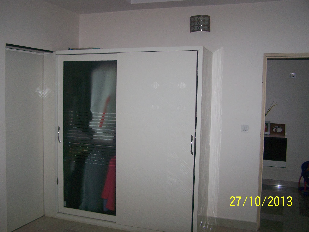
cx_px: 154
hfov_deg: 49.0
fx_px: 339
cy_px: 116
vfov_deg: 37.7
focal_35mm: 38
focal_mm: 6.3
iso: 160
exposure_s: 1/60
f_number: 2.8
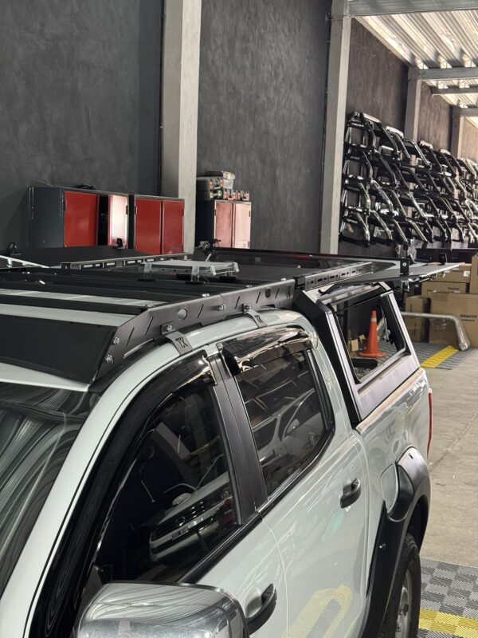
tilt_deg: -7.3
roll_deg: -1.1
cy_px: 319
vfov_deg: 39.7
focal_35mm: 48
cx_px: 239
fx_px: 884
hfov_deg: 30.3
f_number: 1.78
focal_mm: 6.76
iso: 400
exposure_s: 1/33
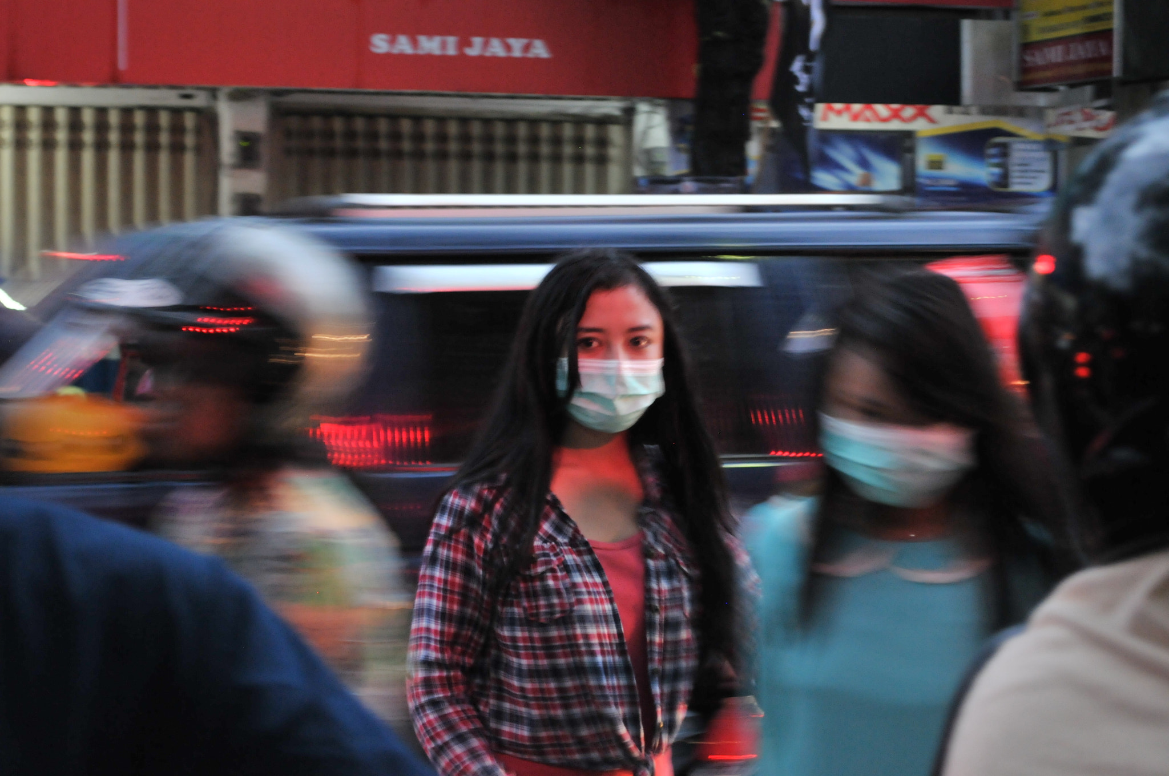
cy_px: 388
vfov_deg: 16.5
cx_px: 584
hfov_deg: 24.6
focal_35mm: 82
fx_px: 2676
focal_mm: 55
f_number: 5.6
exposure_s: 1/13
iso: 800
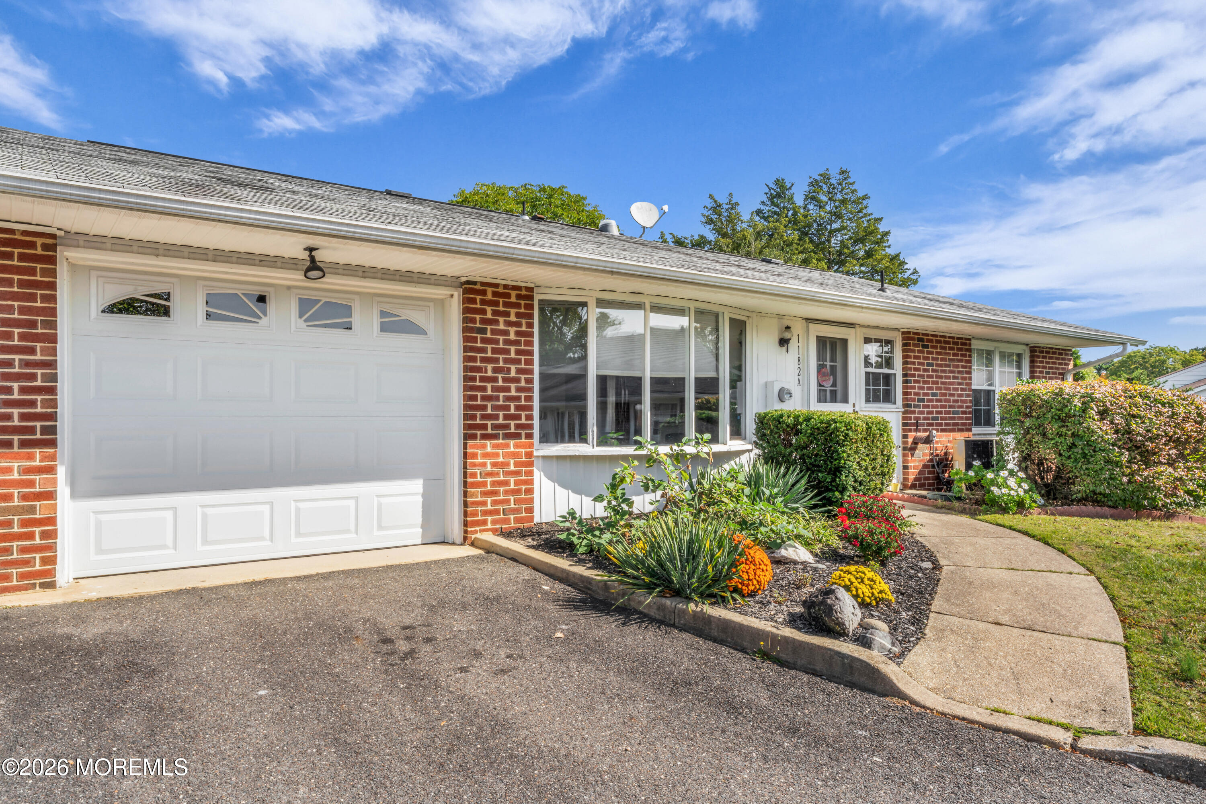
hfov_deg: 73.7
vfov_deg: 53.1
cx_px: 603
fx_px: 804
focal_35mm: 24
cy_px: 402
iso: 100
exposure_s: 1/15
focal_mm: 24
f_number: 22
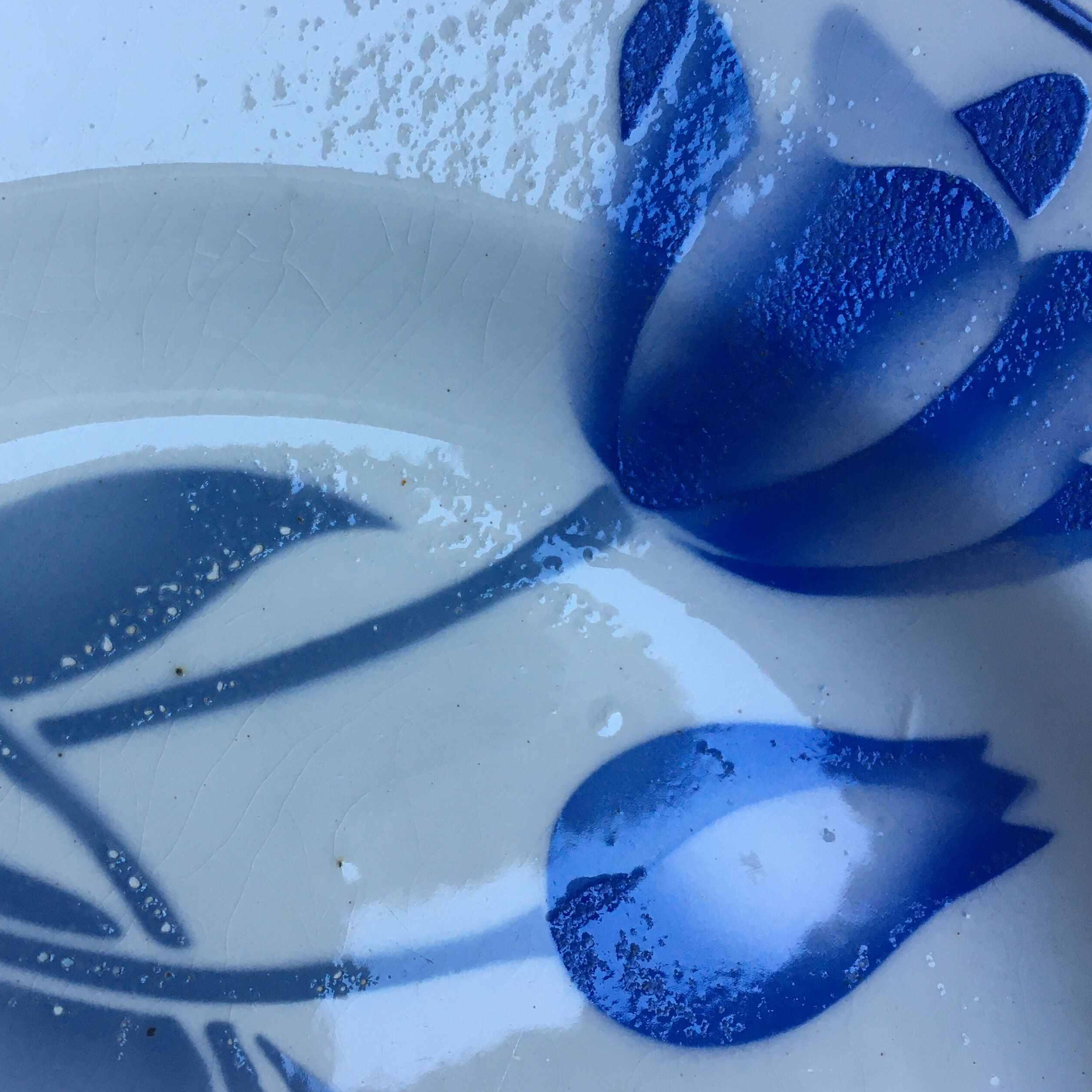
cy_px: 480
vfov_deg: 40.9
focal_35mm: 41
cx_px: 386
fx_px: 1463
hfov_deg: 40.5
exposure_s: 1/33
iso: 25
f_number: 2.2
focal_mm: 4.15
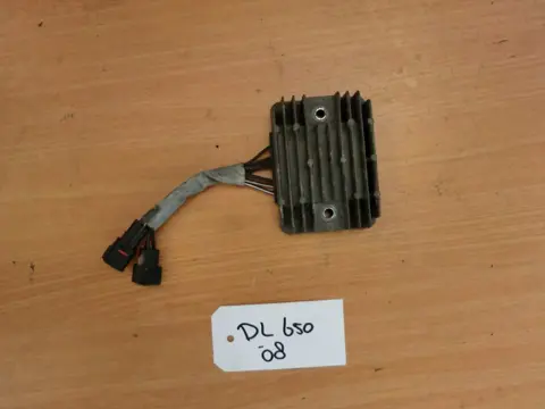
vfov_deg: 51.4
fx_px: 425
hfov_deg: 65.3
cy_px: 204
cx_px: 272
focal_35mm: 27
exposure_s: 1/60
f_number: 3.2
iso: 250
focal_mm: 4.9
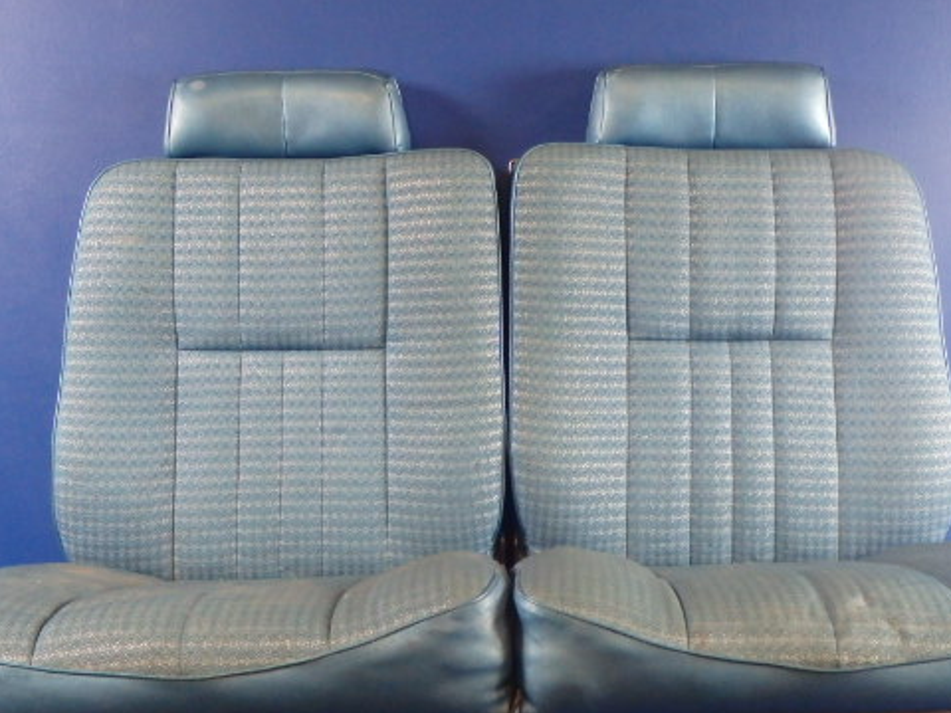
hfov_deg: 39.6
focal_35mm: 48
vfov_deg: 30.1
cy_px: 459
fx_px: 1319
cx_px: 503
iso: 800
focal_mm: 6.4
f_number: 4.5
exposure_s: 1/30
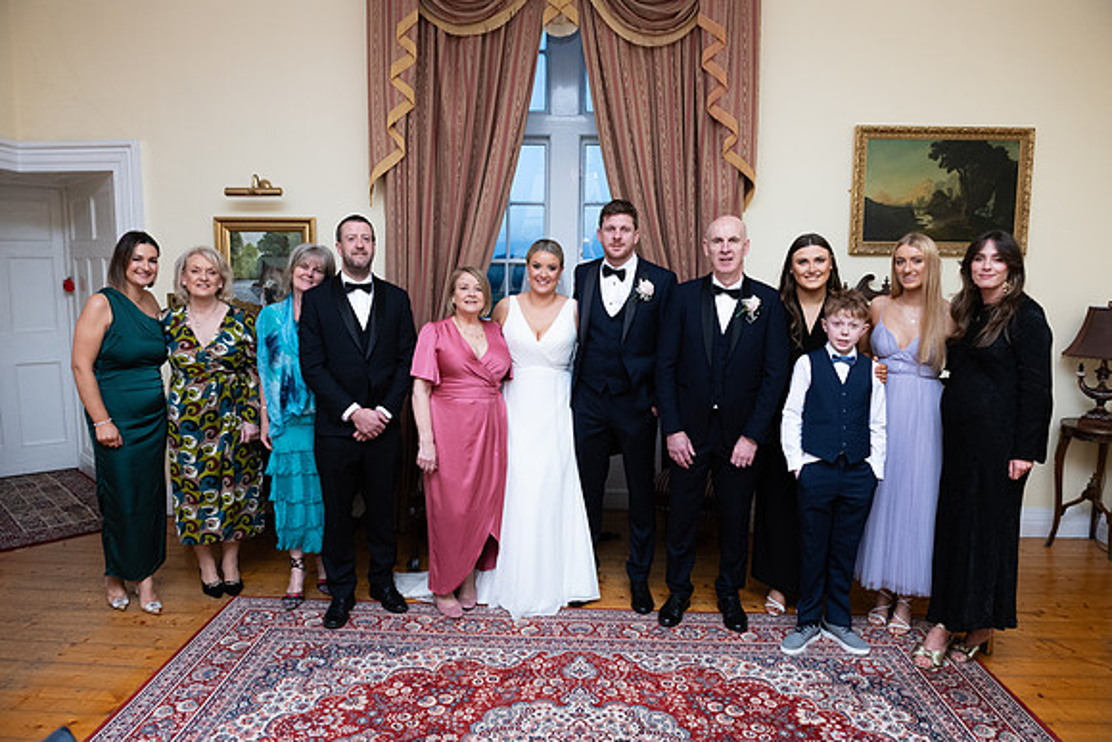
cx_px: 556
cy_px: 371
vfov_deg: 53.2
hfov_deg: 73.7
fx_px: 741
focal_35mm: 24
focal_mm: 24
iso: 1000
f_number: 5
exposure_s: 1/125
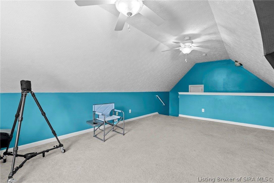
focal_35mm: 15
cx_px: 137
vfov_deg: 77.3
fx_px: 114
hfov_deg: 100.4
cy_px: 92
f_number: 11
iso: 400
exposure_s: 1/2
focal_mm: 10
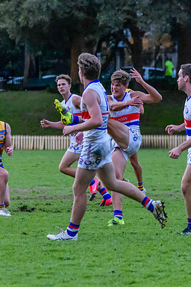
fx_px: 2801
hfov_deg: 3.9
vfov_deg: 5.9
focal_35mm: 352
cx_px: 104
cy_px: 163
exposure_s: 1/1600
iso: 10000
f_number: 5
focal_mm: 170
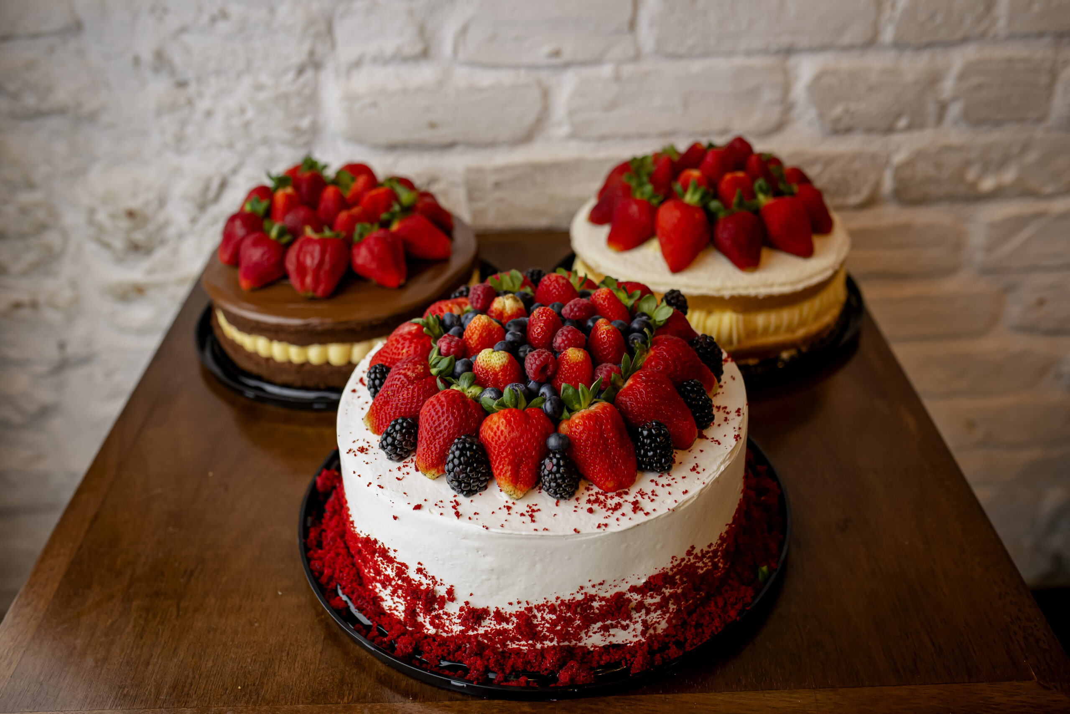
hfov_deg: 54.4
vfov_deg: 37.9
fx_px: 1041
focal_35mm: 35
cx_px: 535
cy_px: 357
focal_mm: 35
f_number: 3.5
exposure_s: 1/160
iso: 640
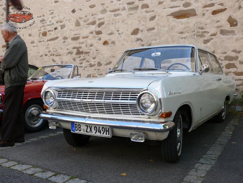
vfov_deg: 40.7
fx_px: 246
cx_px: 122
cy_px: 92
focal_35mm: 35
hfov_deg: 52.6
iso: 100
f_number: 4
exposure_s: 1/160
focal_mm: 7.4
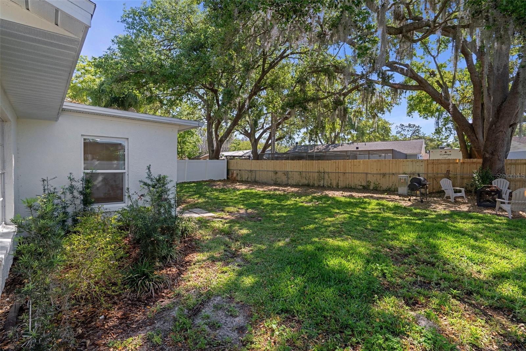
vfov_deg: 70.4
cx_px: 263
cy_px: 176
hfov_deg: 93.3
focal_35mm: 17
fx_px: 248
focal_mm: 17
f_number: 9
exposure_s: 1/60
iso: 320
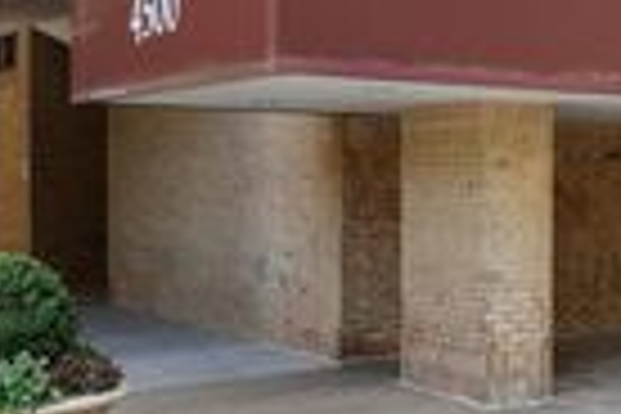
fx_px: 1000
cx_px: 1035
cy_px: -223
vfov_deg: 19.9
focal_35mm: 58
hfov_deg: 23.5
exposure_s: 1/80
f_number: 8
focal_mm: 16
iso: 640
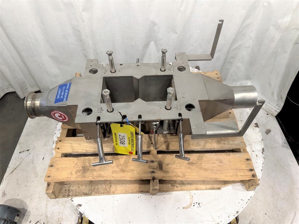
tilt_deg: -52.0
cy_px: 112
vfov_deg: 56.8
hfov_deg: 71.6
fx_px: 207
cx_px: 150
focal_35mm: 24
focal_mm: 6.86
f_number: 1.78
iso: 125
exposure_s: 1/120
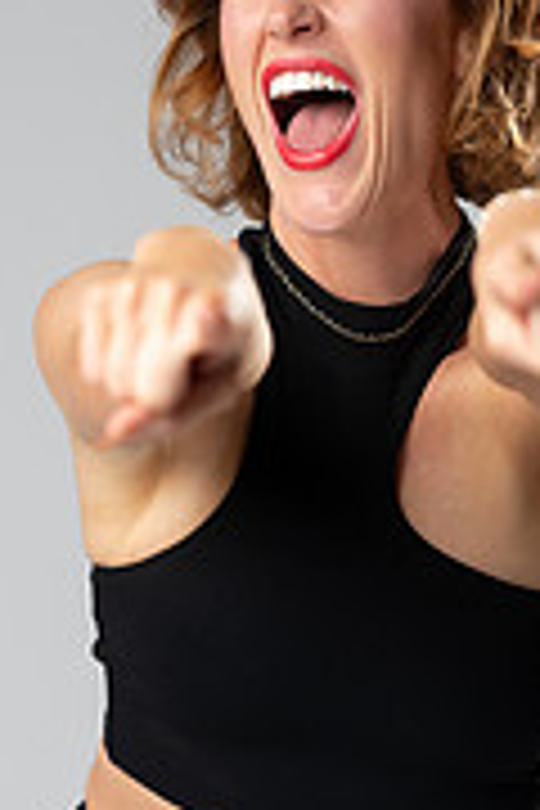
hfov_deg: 6.4
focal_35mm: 213
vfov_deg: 9.7
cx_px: 306
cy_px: 472
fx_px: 4792
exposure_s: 1/125
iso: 200
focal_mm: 85
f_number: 2.8
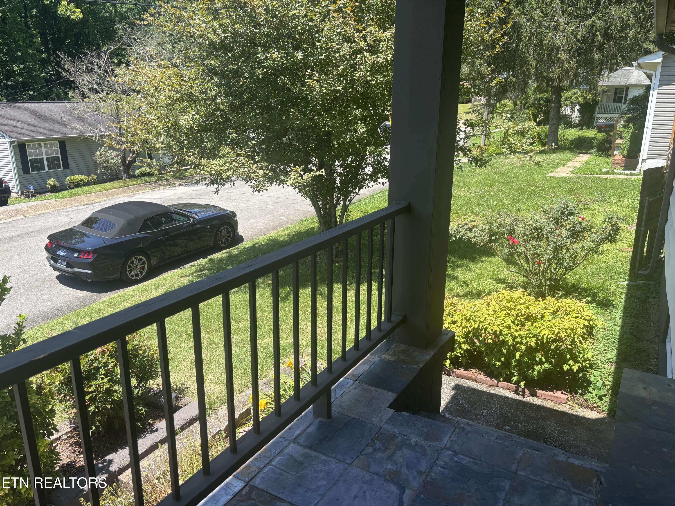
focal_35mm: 26
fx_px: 507
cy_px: 253
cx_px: 338
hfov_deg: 67.3
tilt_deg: -15.8
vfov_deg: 53.1
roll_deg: +0.5
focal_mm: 5.96
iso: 50
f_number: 1.6
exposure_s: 1/1103
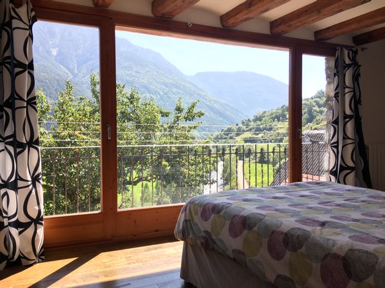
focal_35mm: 29
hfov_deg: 61.7
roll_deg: +0.6
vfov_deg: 48.2
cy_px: 144
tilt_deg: -0.8
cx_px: 192
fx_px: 323
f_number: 2.2
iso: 25
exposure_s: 1/234
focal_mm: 4.15
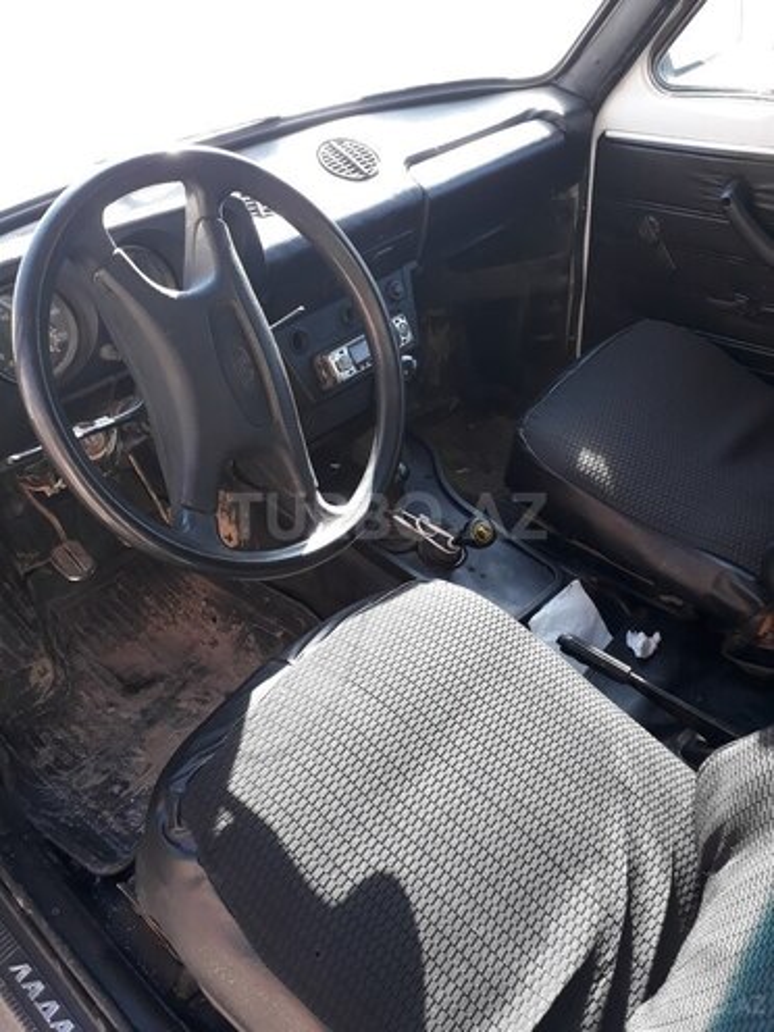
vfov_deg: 65.3
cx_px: 387
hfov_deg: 51.4
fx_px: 805
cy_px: 516
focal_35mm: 27
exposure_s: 1/100
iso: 50
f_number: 1.9
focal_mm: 3.6
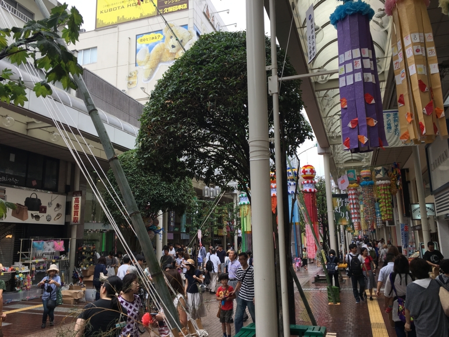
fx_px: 376
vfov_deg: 48.2
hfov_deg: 61.7
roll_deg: +0.6
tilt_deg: +11.8
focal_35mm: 29
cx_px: 224
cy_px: 168
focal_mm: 4.15
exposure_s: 1/455
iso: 25
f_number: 2.2
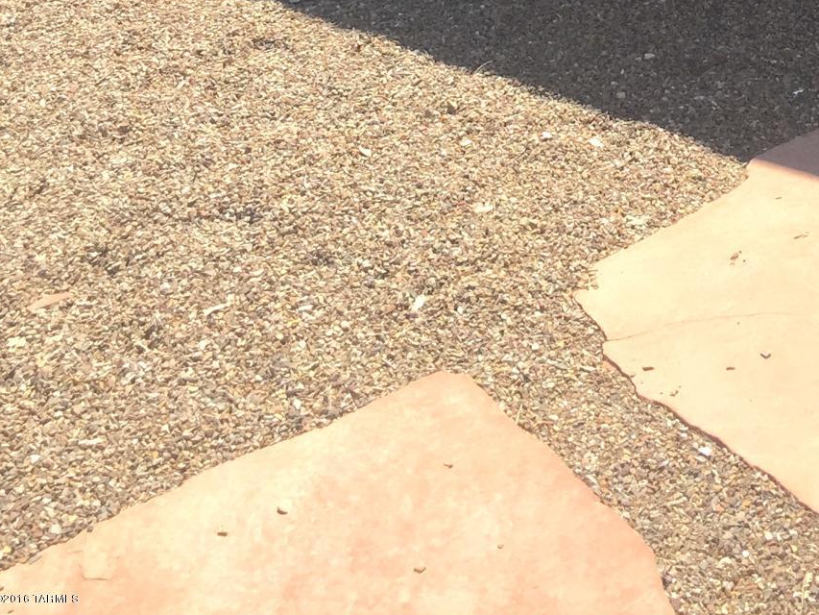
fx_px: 1609
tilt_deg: -7.0
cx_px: 710
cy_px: -302
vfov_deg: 19.0
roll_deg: -0.1
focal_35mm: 68
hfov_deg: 27.7
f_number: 2.2
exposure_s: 1/1364
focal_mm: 4.15
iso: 32
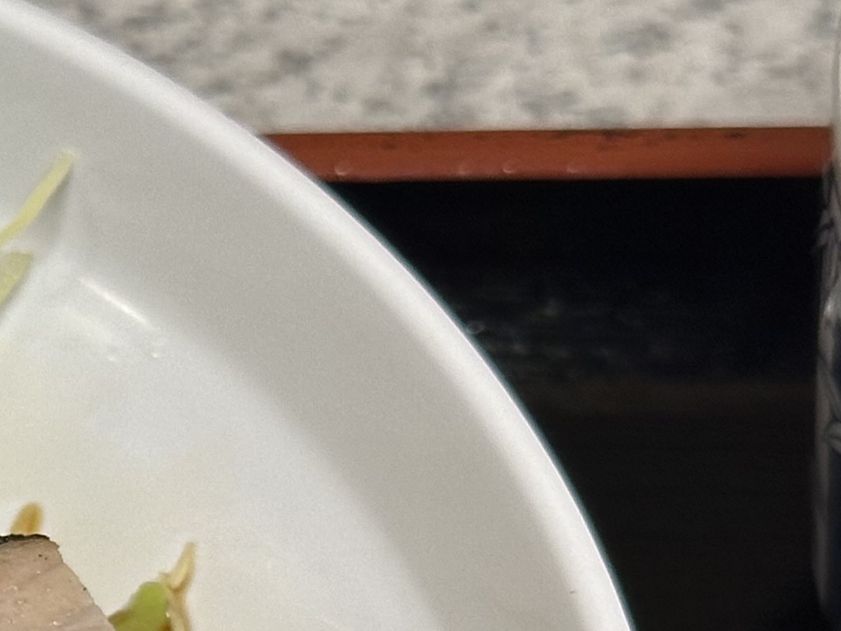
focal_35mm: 175
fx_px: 4251
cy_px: 942
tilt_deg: -53.1
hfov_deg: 10.7
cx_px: -608
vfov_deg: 8.3
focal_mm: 6.86
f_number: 1.78
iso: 125
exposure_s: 1/60
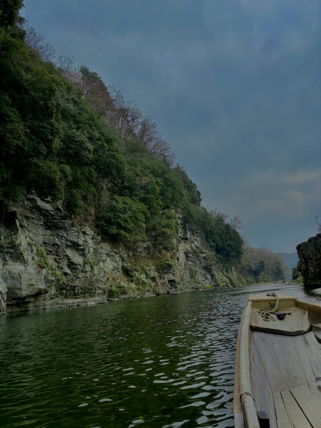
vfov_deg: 67.3
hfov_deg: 53.1
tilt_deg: +13.7
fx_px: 321
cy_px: 214
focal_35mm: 26
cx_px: 160
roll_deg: +4.5
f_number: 1.6
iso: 50
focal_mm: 5.96
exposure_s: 1/2985
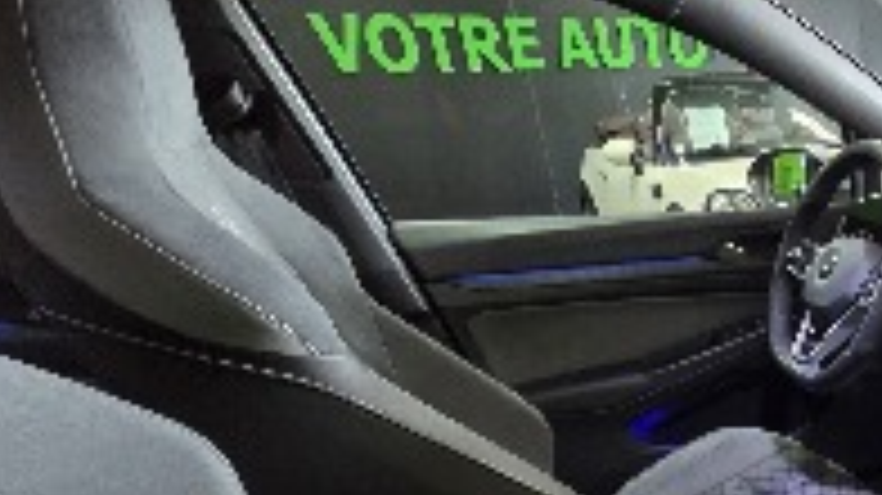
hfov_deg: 50.1
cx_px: 909
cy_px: 482
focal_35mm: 30
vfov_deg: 35.6
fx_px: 701
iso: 1250
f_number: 2.2
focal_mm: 2.2
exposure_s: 1/64.9
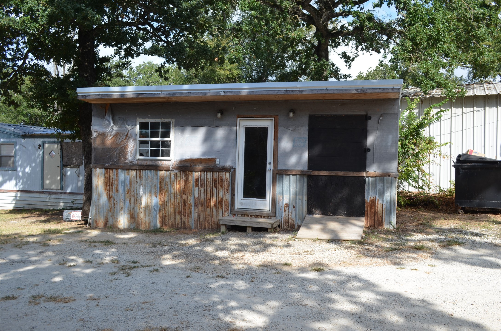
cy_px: 166
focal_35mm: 33
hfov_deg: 57.3
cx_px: 250
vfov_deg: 39.8
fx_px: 458
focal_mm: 22
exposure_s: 1/250
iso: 125
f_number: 8
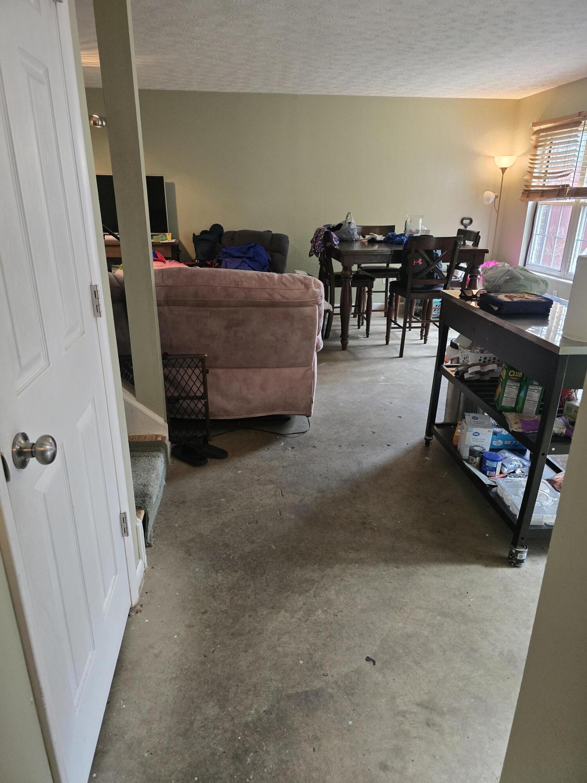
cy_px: 392
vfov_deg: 73.9
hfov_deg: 58.9
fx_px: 520
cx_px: 294
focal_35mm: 23
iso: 800
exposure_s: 1/120
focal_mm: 6.3
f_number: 1.7
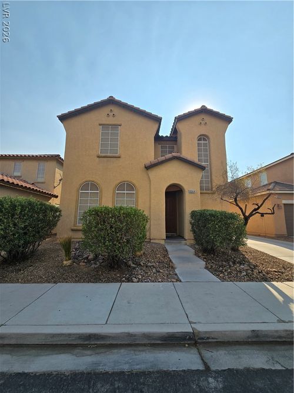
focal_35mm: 13
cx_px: 147
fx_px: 147
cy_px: 196
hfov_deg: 89.9
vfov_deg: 106.2
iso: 50
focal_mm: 2.2
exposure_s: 1/3050
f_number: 2.2
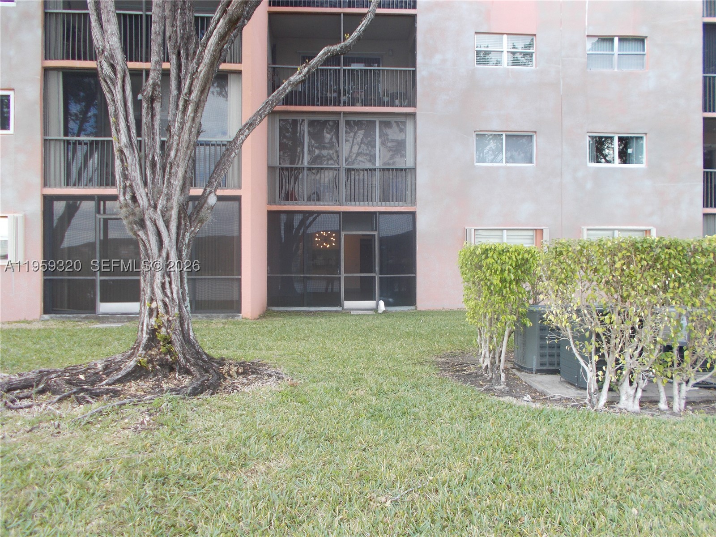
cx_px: 358
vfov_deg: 46.8
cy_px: 268
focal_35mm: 30
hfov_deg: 60.0
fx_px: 621
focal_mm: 5.3
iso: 80
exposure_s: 1/80
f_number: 3.4
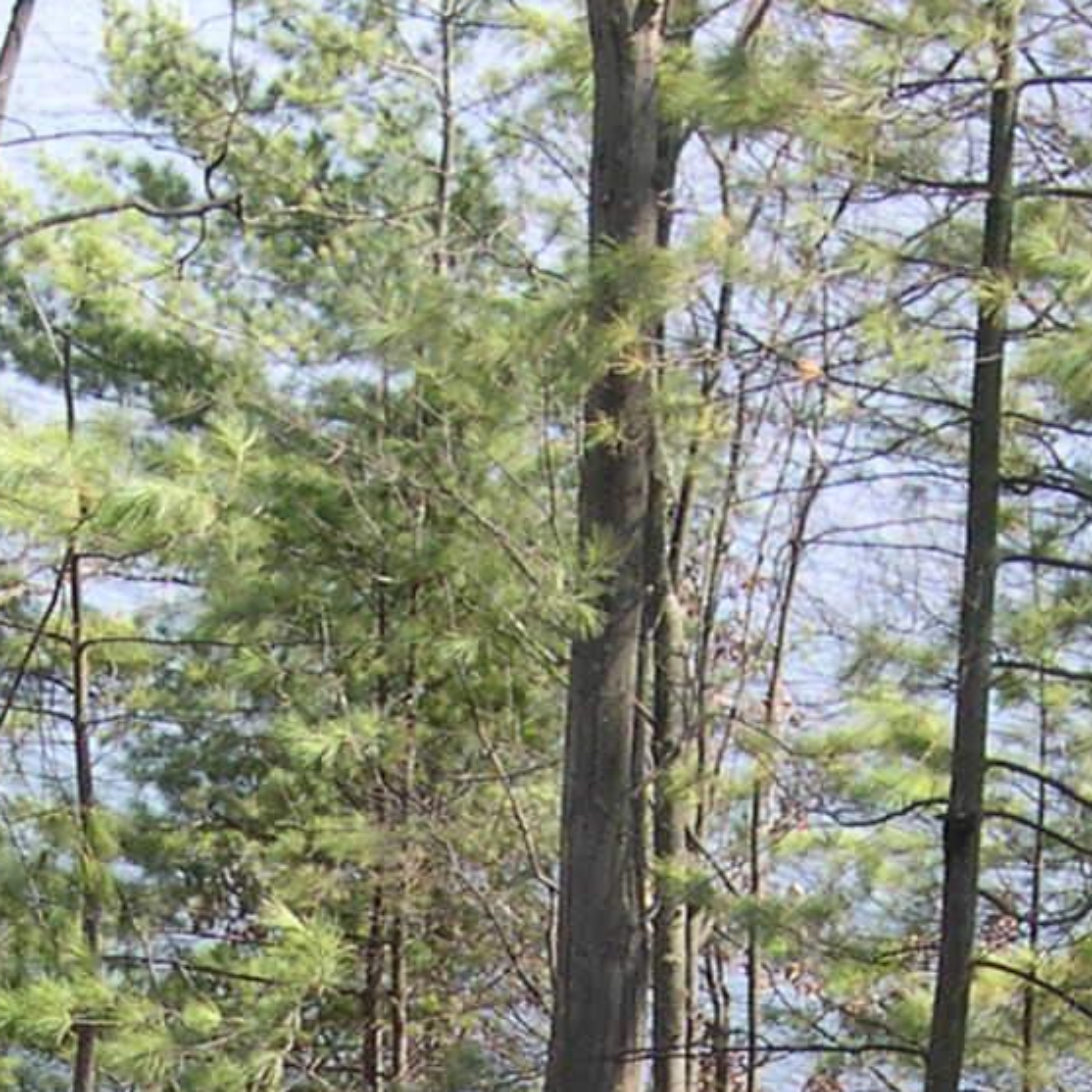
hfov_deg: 12.7
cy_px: 1655
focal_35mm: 137
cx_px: 290
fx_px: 4890
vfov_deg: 12.1
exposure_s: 1/323
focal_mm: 8
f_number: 2.8
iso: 100
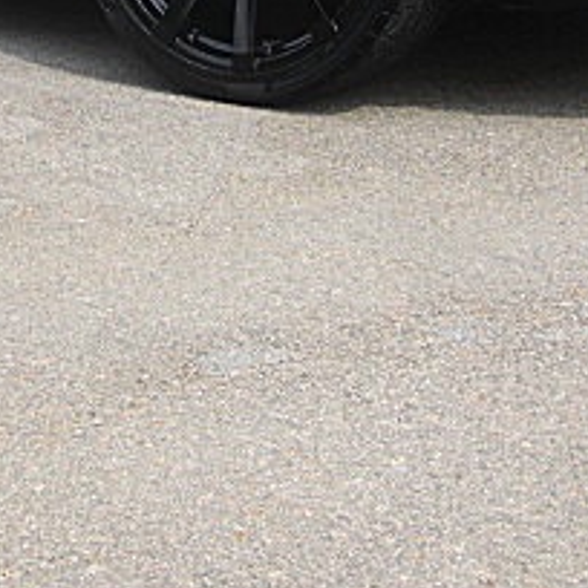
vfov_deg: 16.9
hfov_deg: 17.3
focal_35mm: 100
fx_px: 1922
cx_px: 118
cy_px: -58
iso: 50
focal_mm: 6.3
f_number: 2.8
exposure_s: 1/400
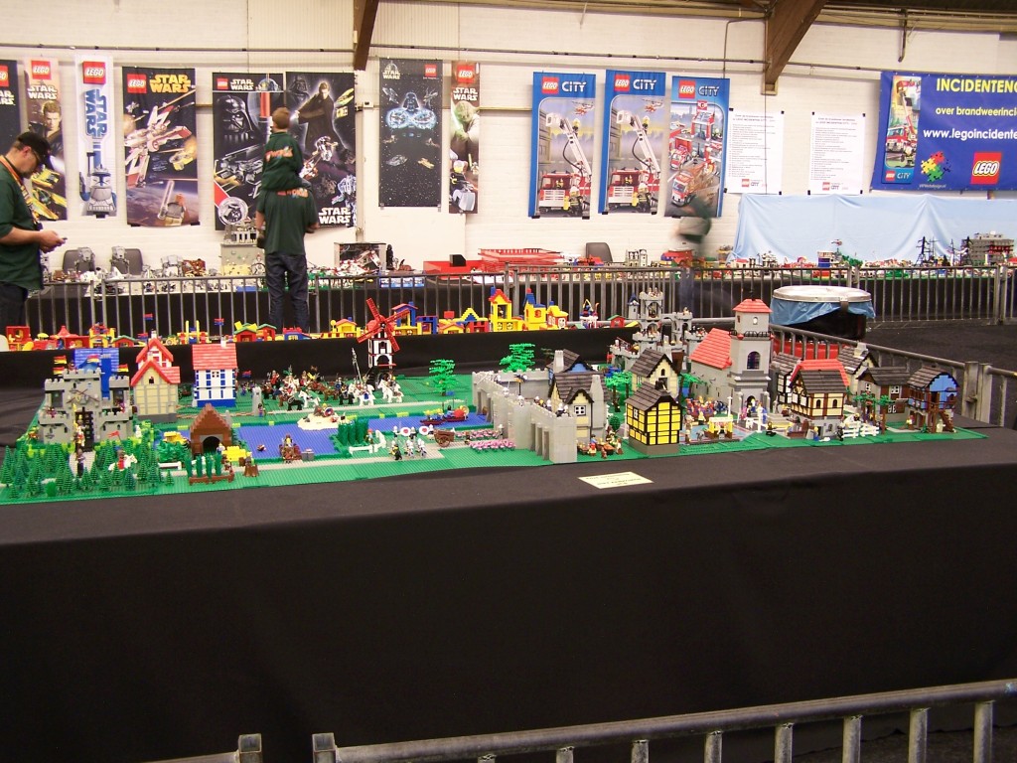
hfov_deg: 49.0
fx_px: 1116
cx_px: 508
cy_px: 382
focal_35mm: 38
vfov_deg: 37.7
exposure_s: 1/2
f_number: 2.8
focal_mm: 6.3
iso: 80
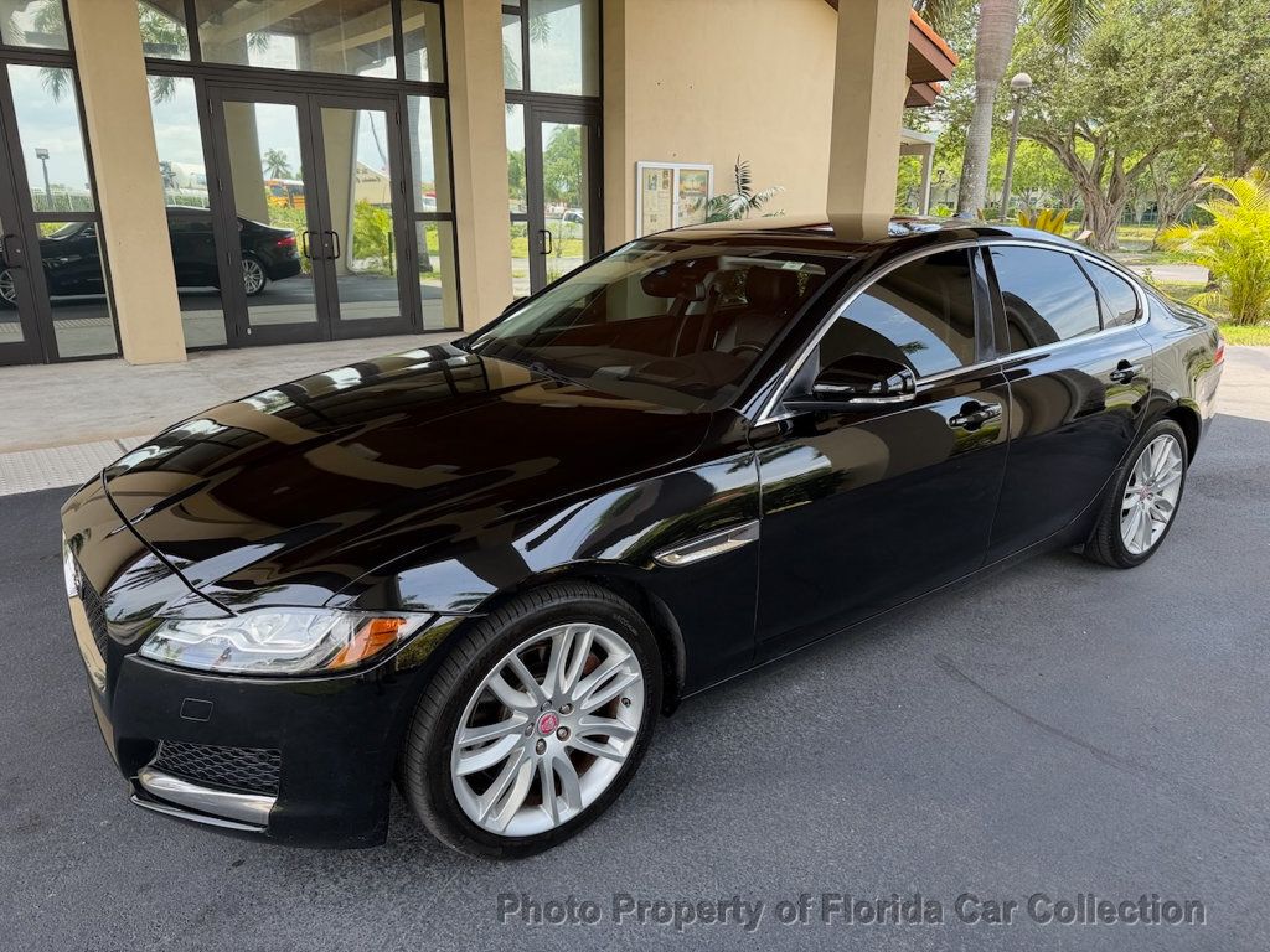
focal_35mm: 24
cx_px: 635
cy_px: 476
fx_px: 881
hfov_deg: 71.6
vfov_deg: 56.8
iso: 80
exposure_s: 1/438
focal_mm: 6.76
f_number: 1.78
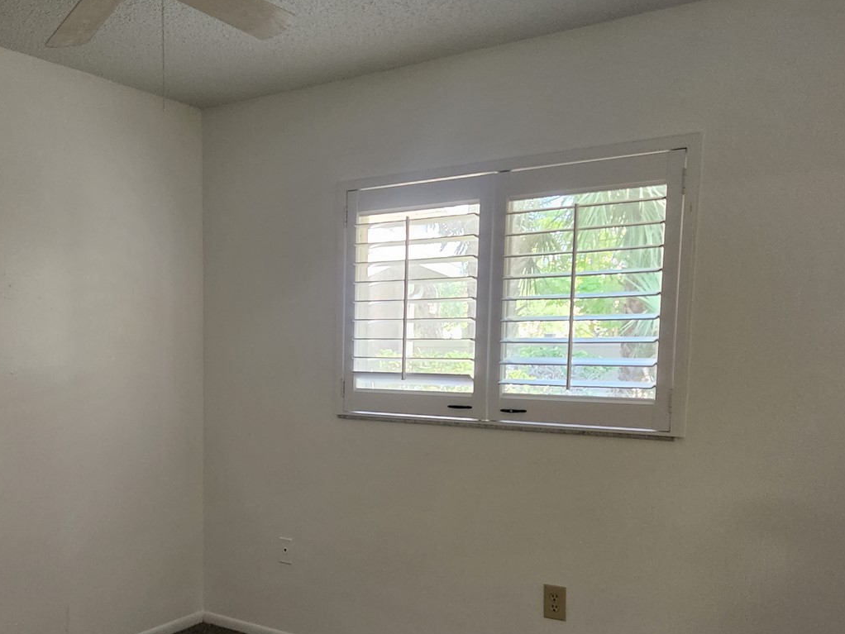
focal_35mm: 36
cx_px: 269
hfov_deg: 50.2
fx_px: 879
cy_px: 433
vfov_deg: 39.1
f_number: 1.8
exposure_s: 1/120
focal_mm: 5.4
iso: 640
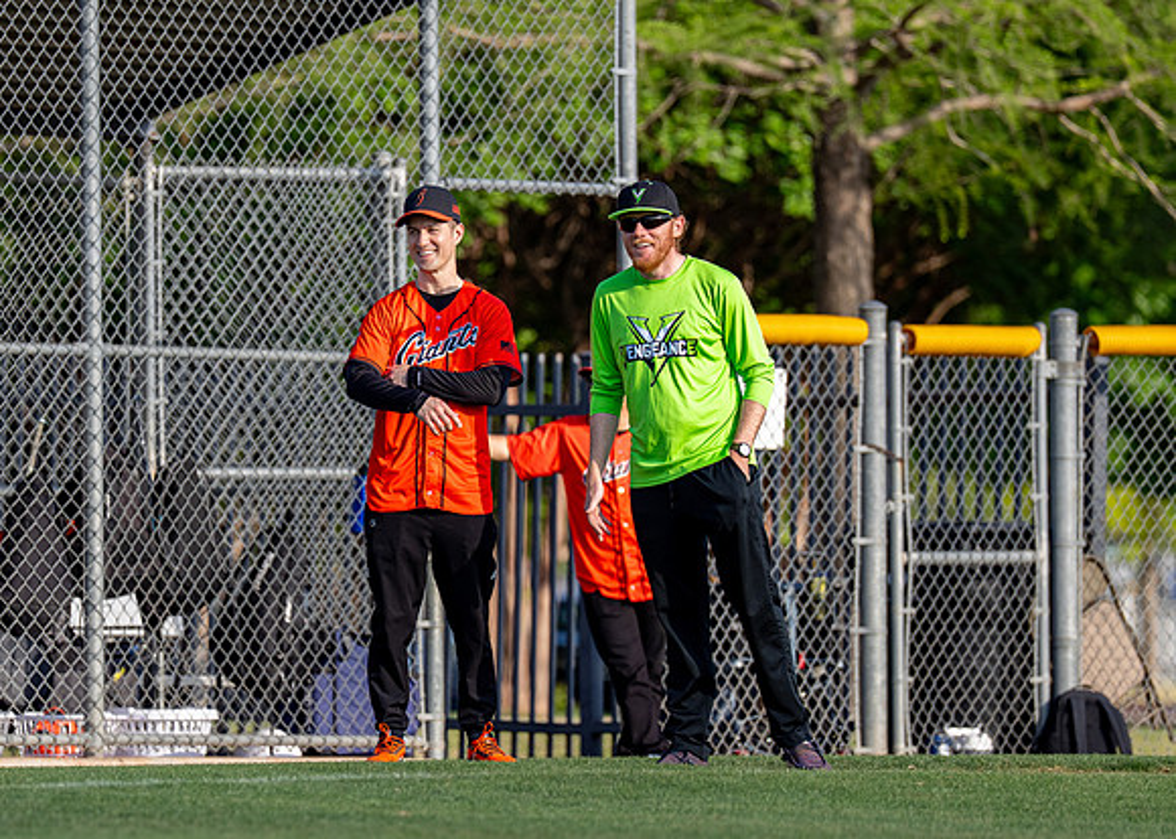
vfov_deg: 3.8
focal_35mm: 383
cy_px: 472
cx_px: 471
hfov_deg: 5.3
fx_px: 12803
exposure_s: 1/1600
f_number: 2.8
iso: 160
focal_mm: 200
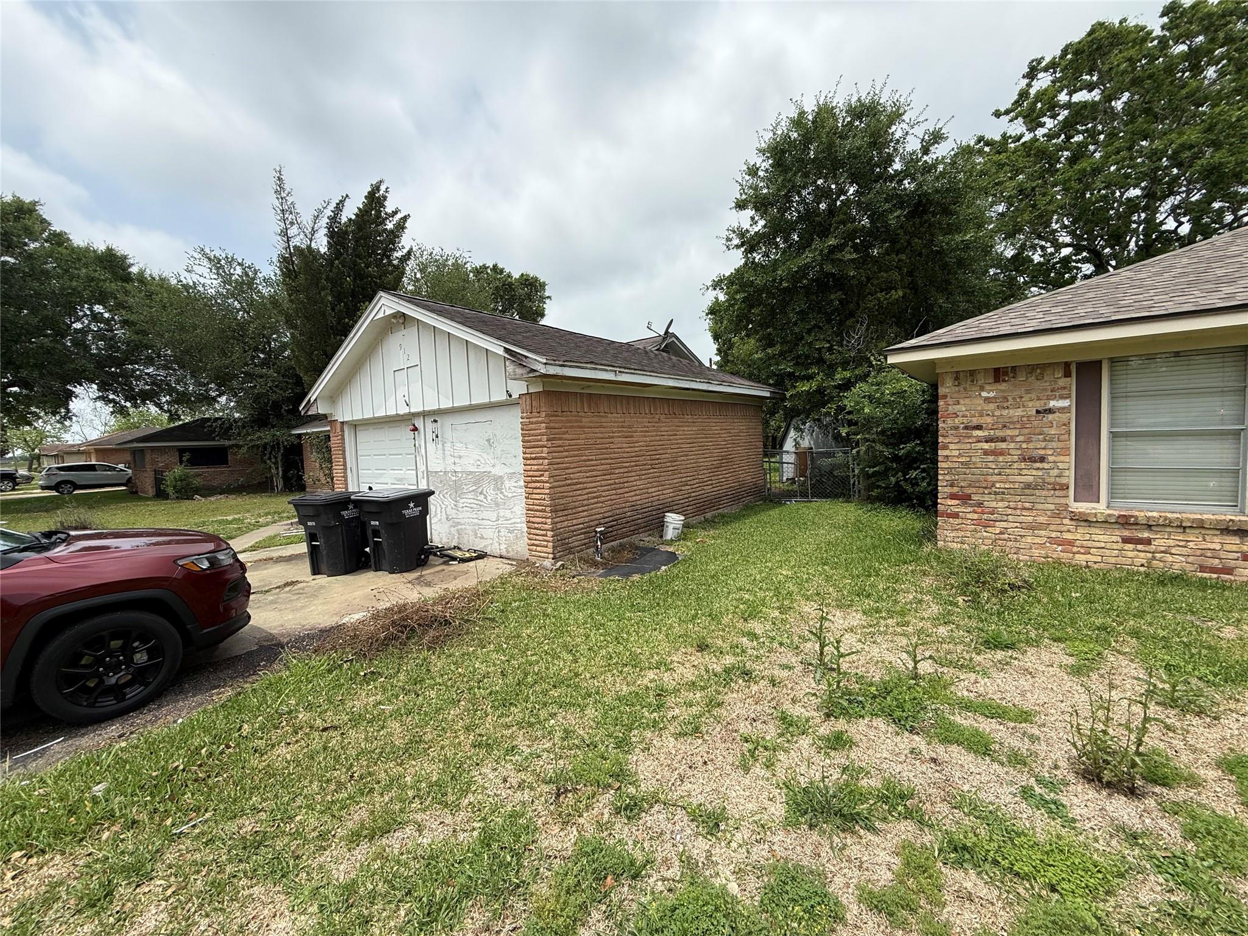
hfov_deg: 102.1
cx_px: 624
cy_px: 468
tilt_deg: -1.6
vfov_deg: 85.7
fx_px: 505
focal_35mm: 14
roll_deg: +3.3
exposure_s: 1/1961
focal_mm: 2.22
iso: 50
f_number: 2.2
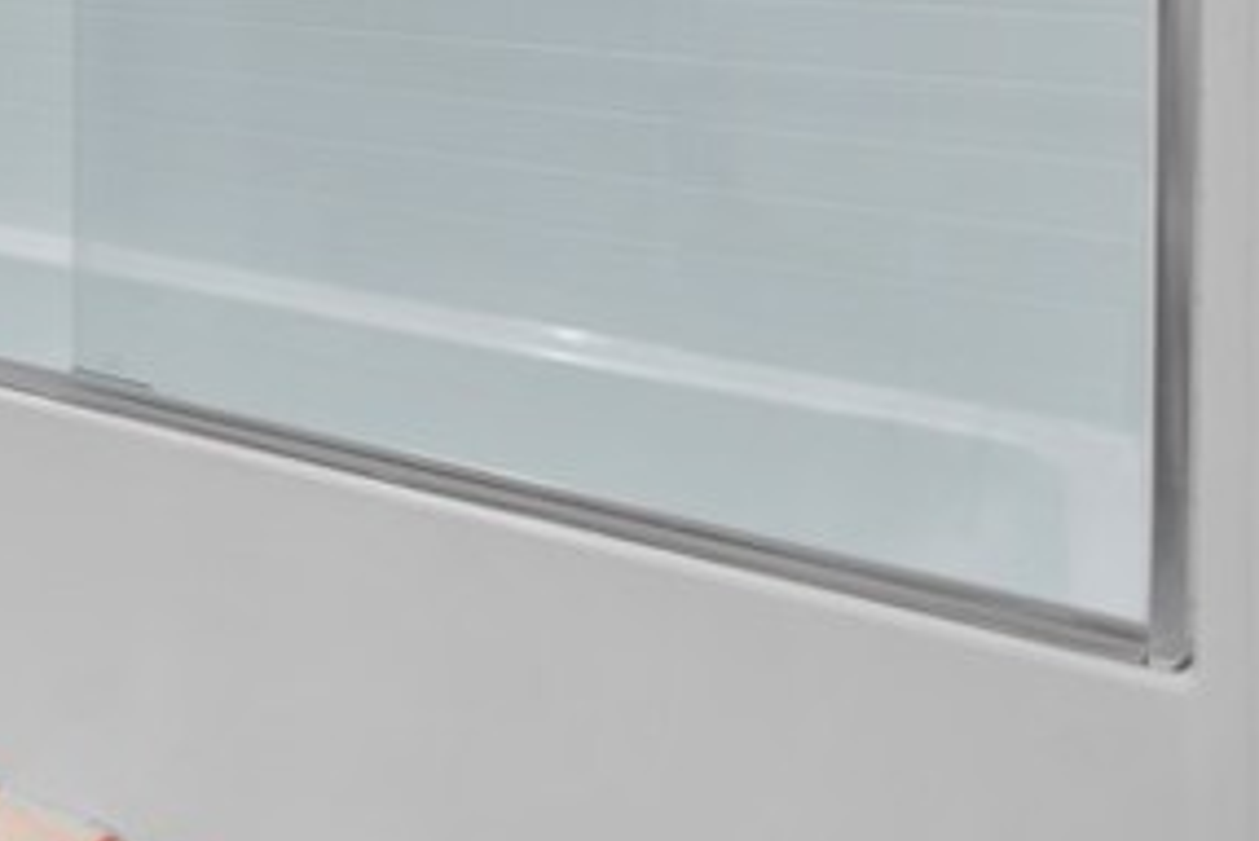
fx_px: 1504
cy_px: -227
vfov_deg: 26.8
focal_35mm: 43
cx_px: -902
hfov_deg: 24.2
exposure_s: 1/8
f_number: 4
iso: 100
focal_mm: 12
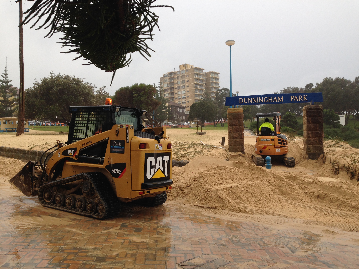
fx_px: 342
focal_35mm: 33
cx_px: 180
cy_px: 134
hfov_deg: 55.4
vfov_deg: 42.9
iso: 50
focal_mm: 4.12
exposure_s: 1/135
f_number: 2.4
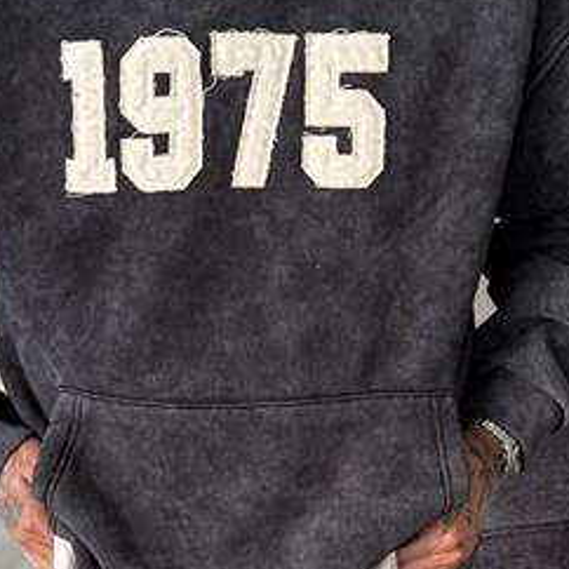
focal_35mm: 70
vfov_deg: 23.6
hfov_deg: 24.6
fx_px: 1302
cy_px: 569
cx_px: 237
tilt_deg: -26.9
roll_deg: -0.2
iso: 80
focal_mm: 6.76
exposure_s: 1/121
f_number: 1.78
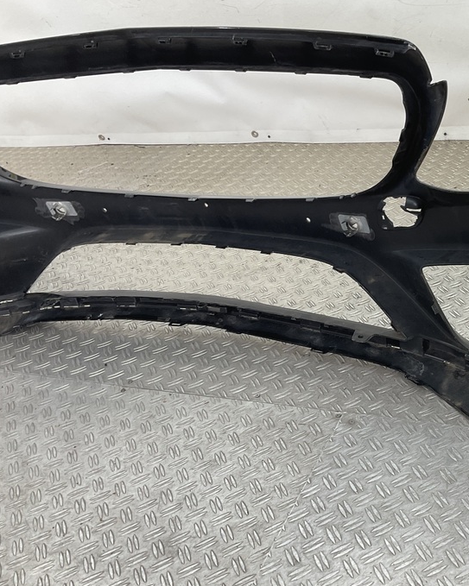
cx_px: 386
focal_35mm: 42
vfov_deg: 43.8
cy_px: 301
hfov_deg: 34.4
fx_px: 729
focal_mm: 3
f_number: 1.8
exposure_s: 1/120
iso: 32
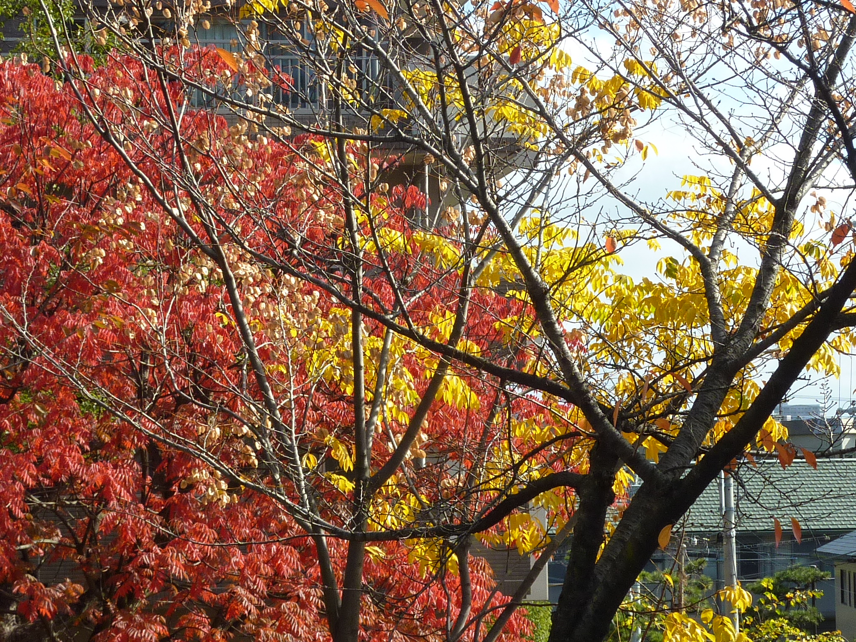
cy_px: 321
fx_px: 2992
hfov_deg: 16.3
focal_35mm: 121
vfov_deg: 12.2
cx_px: 428
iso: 100
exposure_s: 1/400
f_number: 4.5
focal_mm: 11
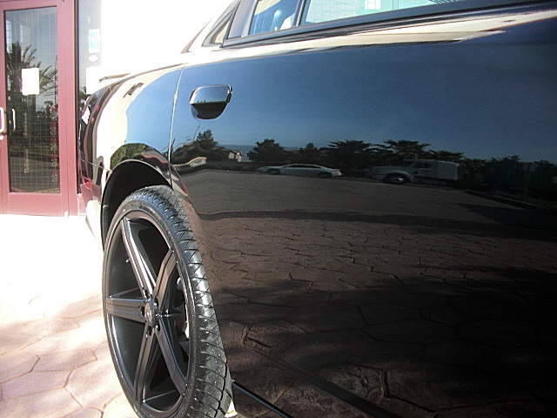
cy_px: 209
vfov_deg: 39.7
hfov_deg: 51.4
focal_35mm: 36
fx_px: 579
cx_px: 278
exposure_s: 1/160
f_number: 2.8
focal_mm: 6.3
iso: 50
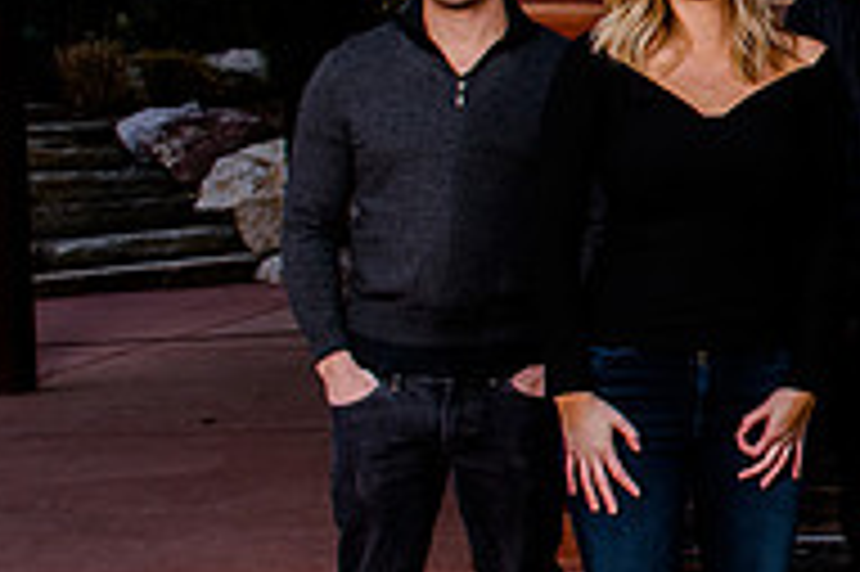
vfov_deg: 15.3
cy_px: 177
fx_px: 2124
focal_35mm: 89
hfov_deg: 20.1
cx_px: 1245
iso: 200
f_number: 7.1
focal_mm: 24
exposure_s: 1/160
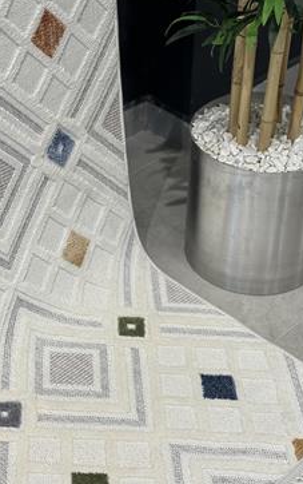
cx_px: 141
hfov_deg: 17.9
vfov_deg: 28.2
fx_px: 962
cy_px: 223
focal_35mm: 73
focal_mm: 6.76
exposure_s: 1/102
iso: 50
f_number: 1.78
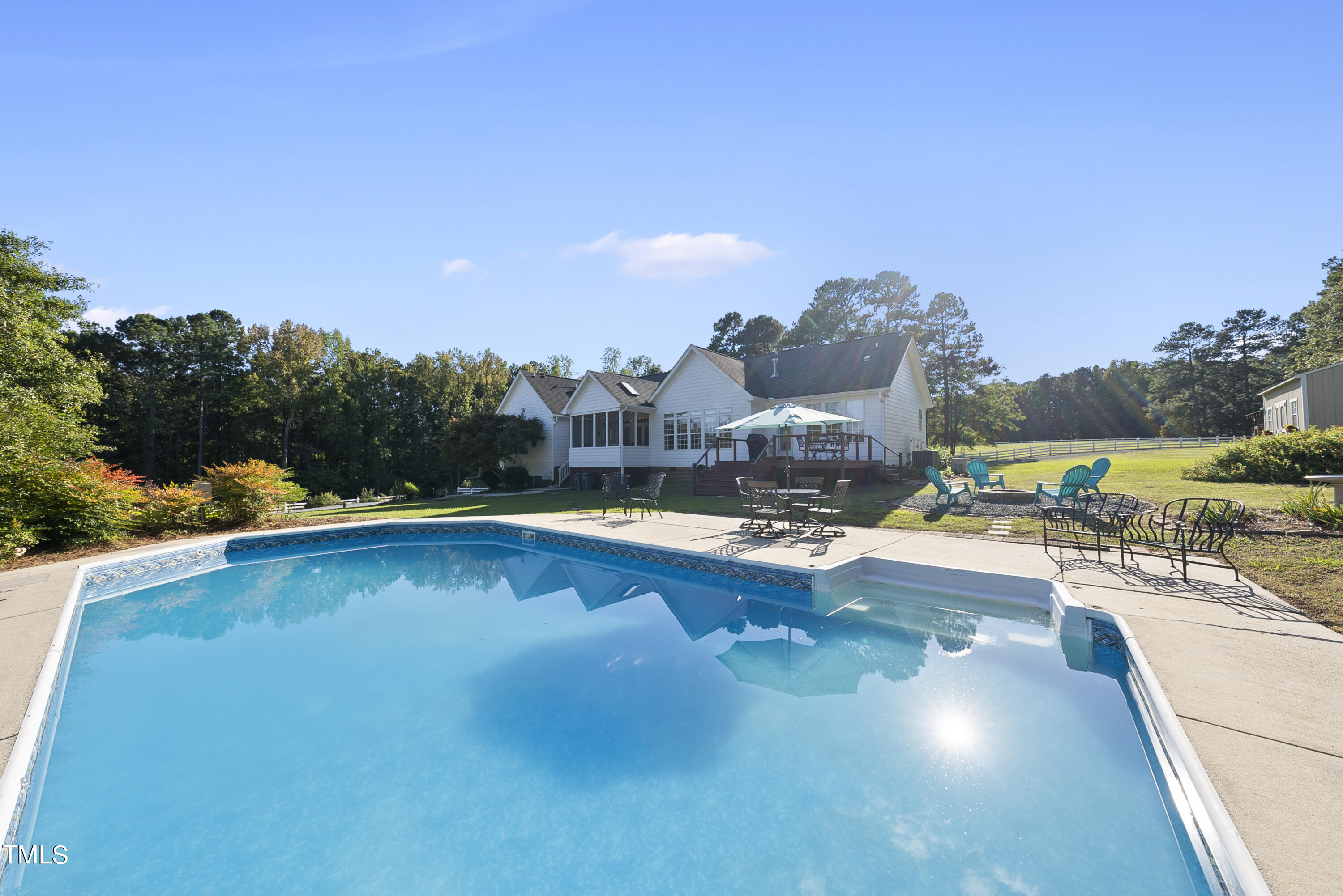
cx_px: 672
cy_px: 448
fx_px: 448
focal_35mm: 12
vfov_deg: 90.1
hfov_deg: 112.6
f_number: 7.1
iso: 80
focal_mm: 12
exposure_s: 1/60
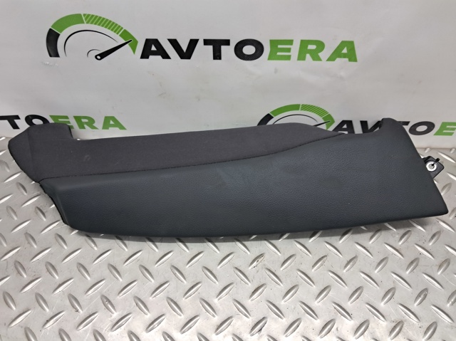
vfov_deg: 51.3
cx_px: 228
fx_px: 355
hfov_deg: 65.4
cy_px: 170
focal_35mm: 27
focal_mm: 4
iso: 160
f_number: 1.8
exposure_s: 1/50
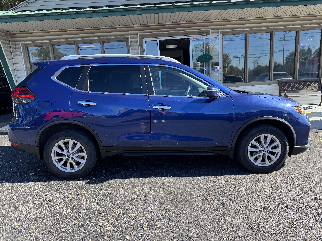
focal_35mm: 24
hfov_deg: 71.6
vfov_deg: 56.8
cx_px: 161
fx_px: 223
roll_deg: +2.9
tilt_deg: -11.4
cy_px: 120
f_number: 1.78
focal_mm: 6.76
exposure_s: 1/888
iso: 80
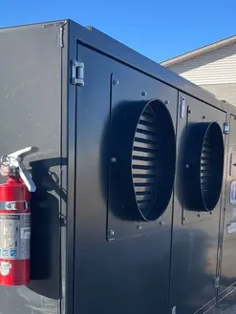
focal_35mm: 58
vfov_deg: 32.3
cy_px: 252
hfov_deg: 25.2
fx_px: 527
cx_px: 92
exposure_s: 1/1366
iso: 32
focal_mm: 4.2
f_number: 1.6
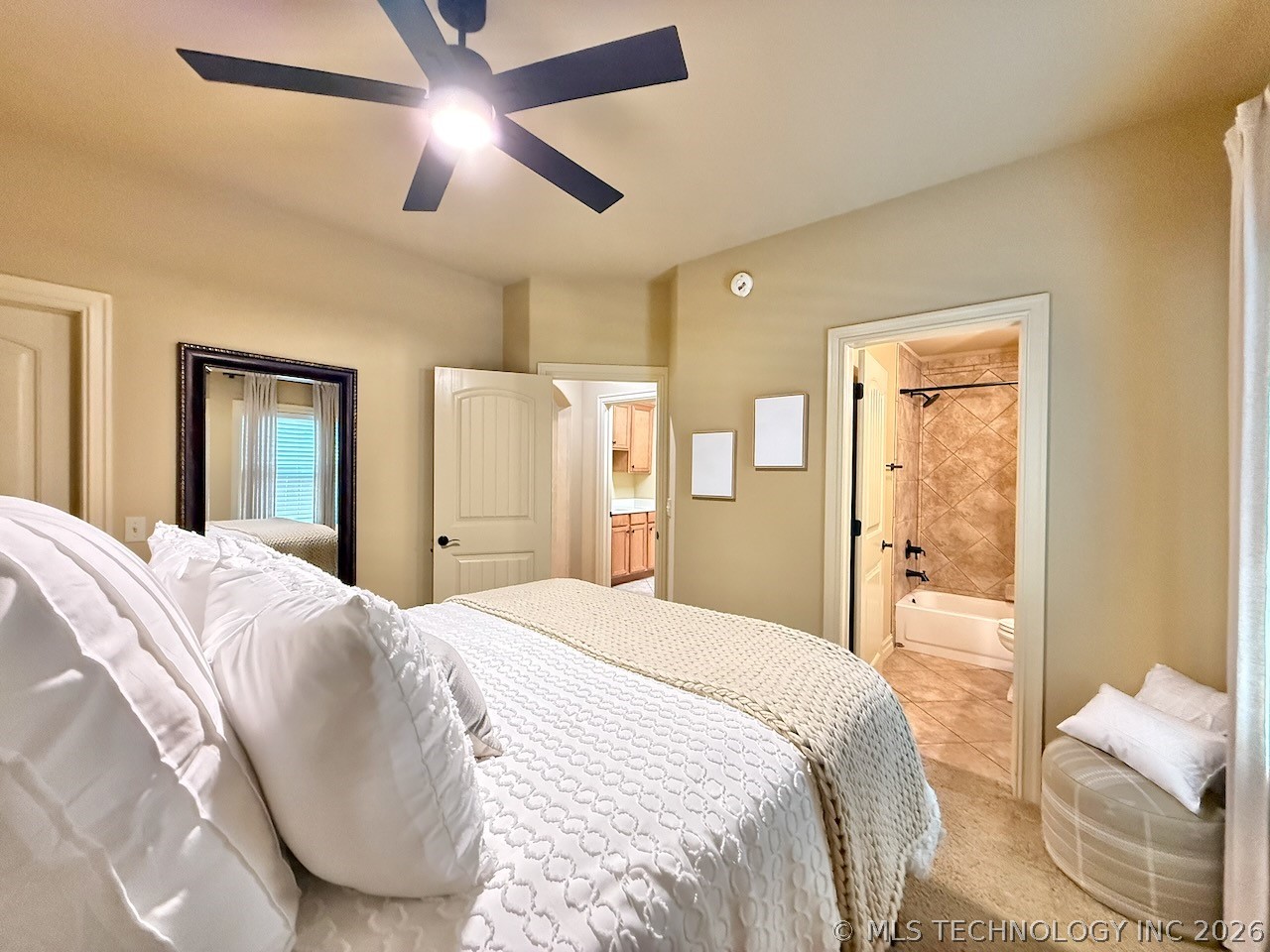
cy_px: 476
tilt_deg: -0.7
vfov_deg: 85.7
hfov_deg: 102.1
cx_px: 635
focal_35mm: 14
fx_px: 514
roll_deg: -0.9
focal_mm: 2.22
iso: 800
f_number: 2.2
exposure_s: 1/60
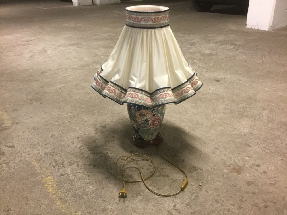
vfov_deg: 45.4
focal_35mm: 31
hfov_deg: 58.4
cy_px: 108
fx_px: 257
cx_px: 144
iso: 200
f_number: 2.4
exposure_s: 1/20
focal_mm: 3.3
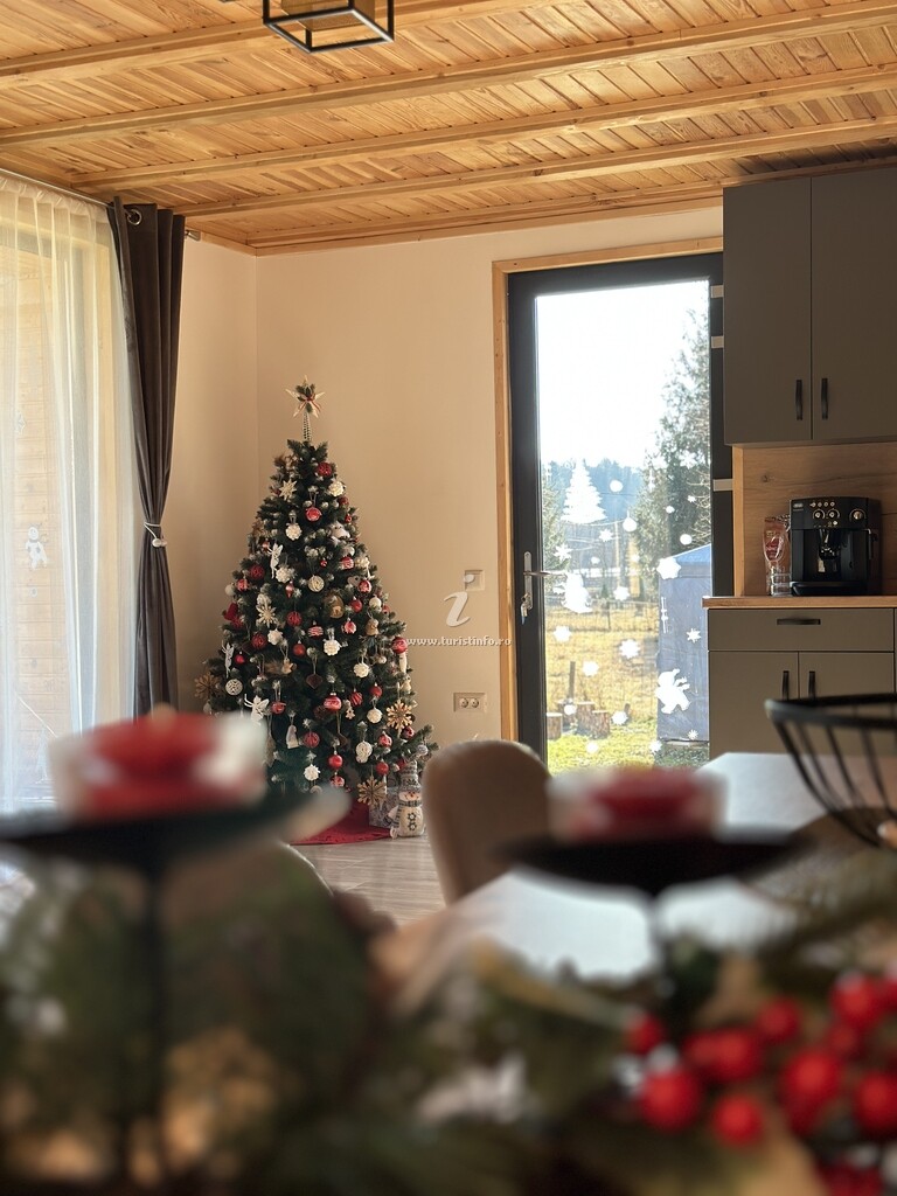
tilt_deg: -1.5
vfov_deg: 39.7
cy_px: 598
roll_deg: +0.6
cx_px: 448
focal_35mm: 48
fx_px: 1658
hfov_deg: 30.3
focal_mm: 6.86
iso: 125
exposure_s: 1/171
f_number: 1.78
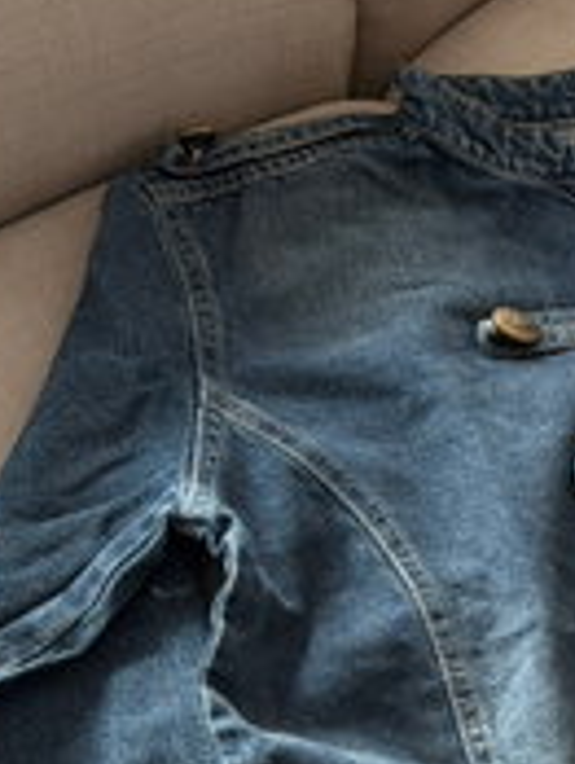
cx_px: 742
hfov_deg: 9.9
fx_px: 3248
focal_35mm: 147
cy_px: 718
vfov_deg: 13.3
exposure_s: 1/59
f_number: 1.78
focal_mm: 6.76
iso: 250
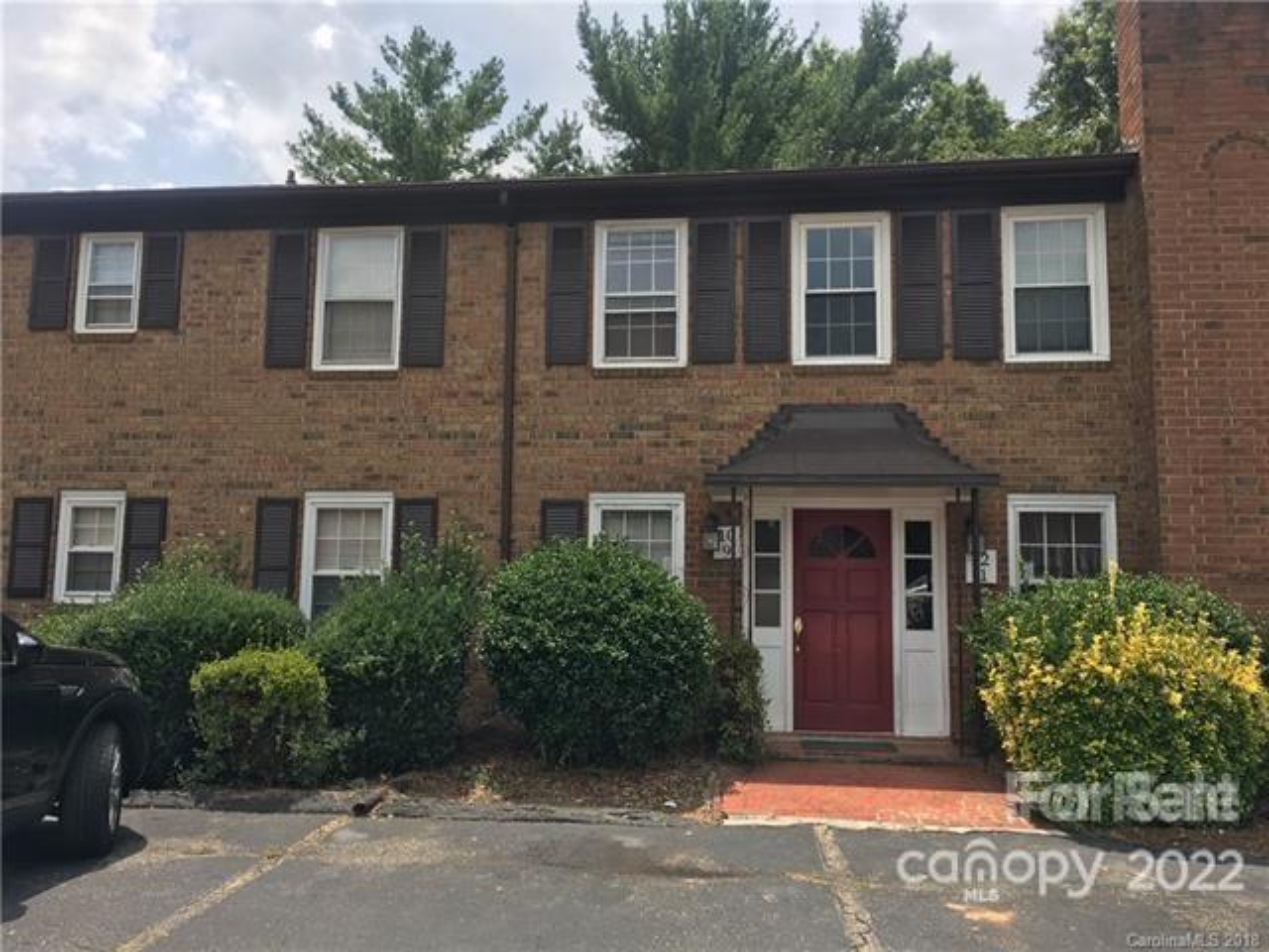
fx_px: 1063
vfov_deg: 48.2
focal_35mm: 29
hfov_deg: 61.7
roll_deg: -0.1
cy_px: 476
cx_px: 634
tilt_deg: +7.7
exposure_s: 1/1068
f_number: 2.2
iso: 25
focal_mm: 4.15
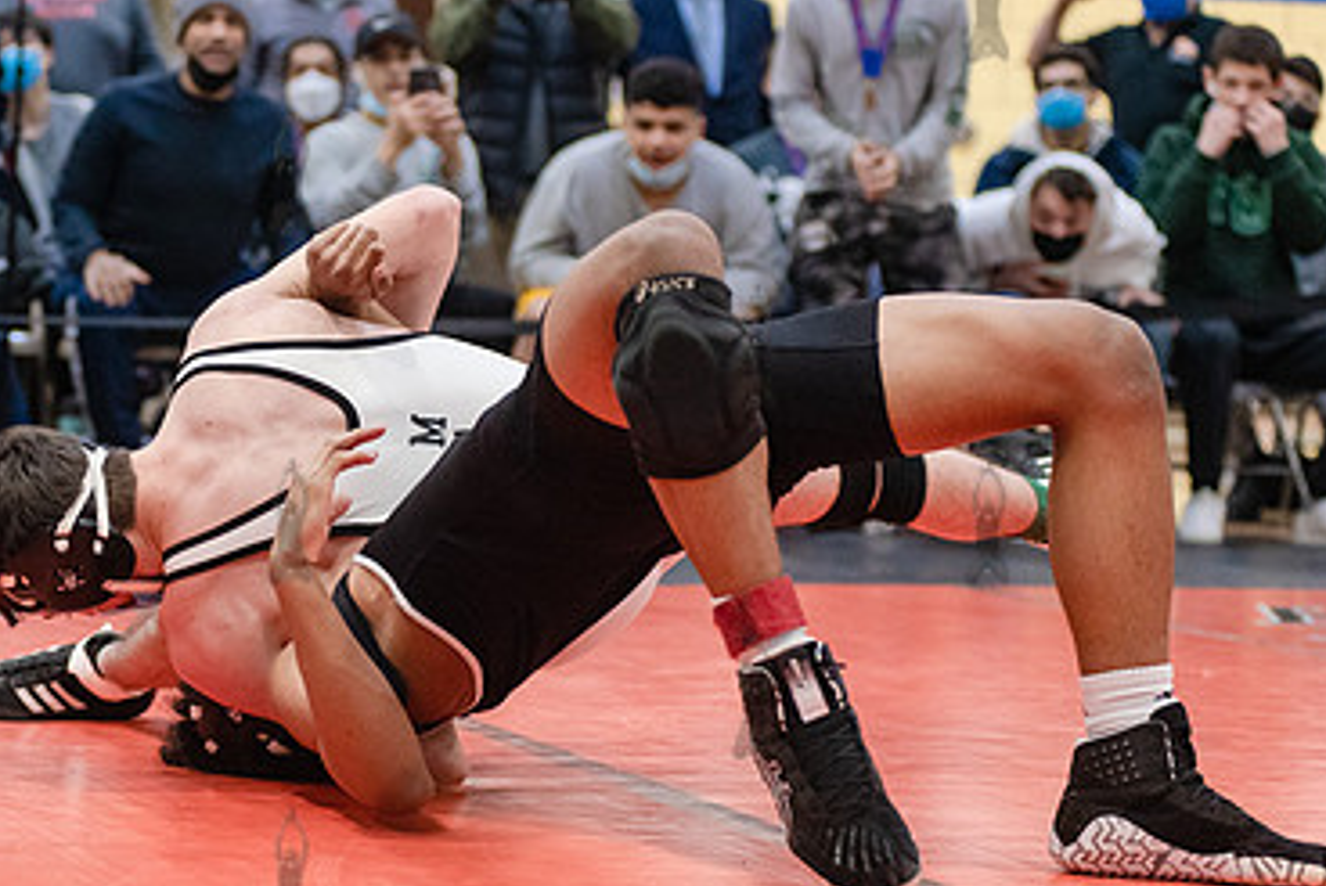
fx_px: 4645
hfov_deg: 16.1
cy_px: 520
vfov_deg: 10.9
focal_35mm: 126
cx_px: 288
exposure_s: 1/400
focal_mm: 80
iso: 4000
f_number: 3.5
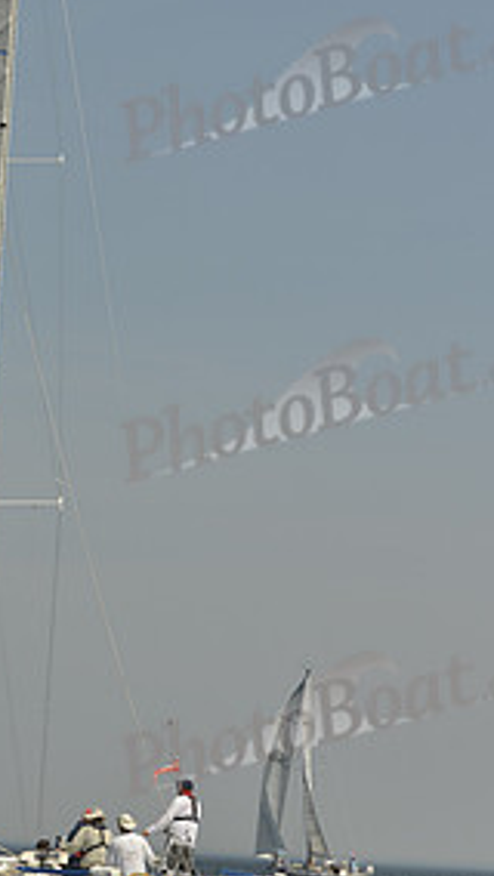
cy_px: 287
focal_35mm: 150
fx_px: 3489
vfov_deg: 14.3
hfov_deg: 8.0
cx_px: -39
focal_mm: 70
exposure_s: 1/1250
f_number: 8
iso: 200
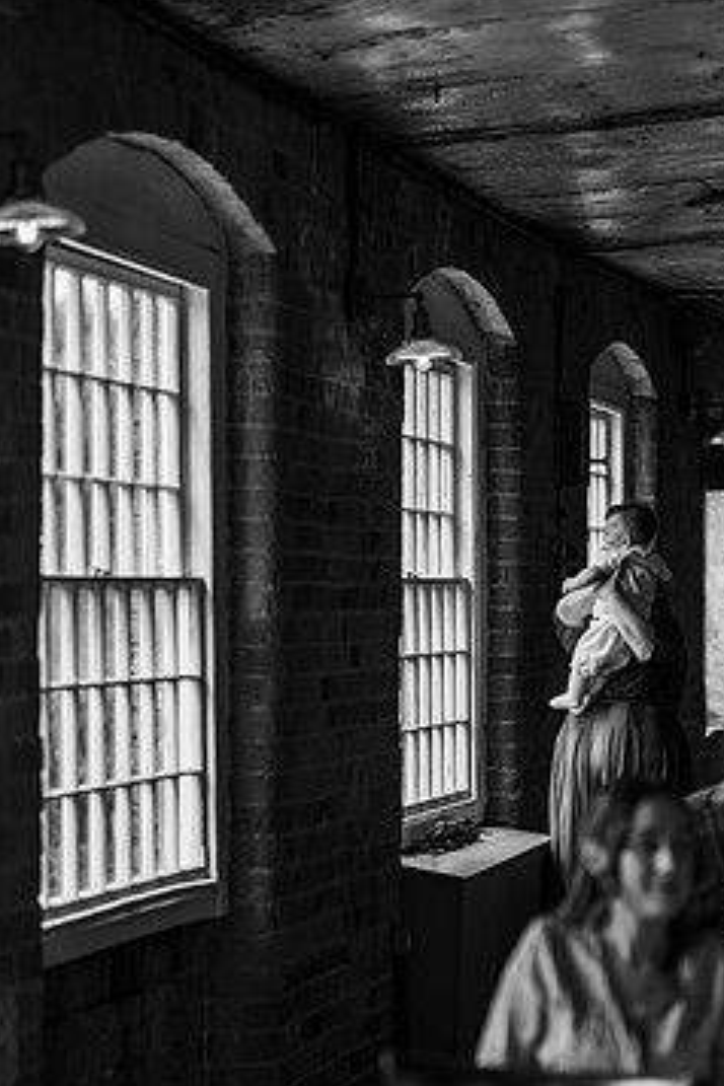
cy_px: 663
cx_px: 421
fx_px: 3228
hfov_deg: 12.8
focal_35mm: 107
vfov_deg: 19.1
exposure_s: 1/500
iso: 100
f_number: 2.2
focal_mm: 85
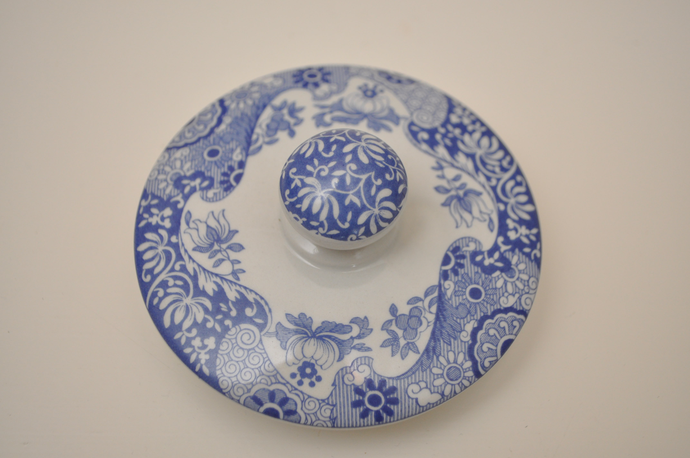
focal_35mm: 48
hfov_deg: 41.2
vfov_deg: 28.0
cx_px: 345
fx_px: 919
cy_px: 229
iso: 640
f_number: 4.8
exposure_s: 1/100
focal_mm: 32
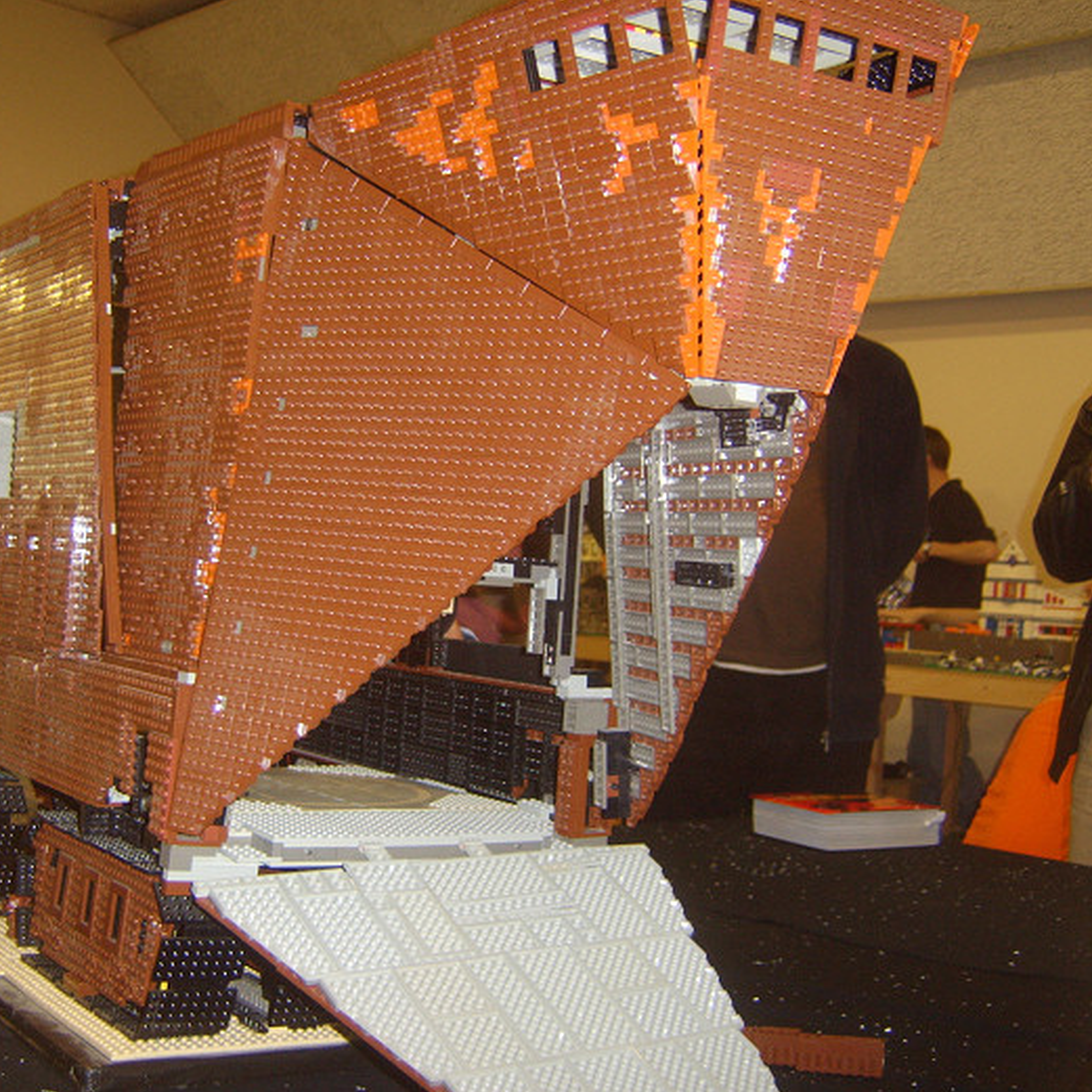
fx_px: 1321
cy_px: 547
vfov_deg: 44.9
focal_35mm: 37
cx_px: 421
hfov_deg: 44.6
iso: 141
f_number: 2.7
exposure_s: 1/30
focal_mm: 8.13
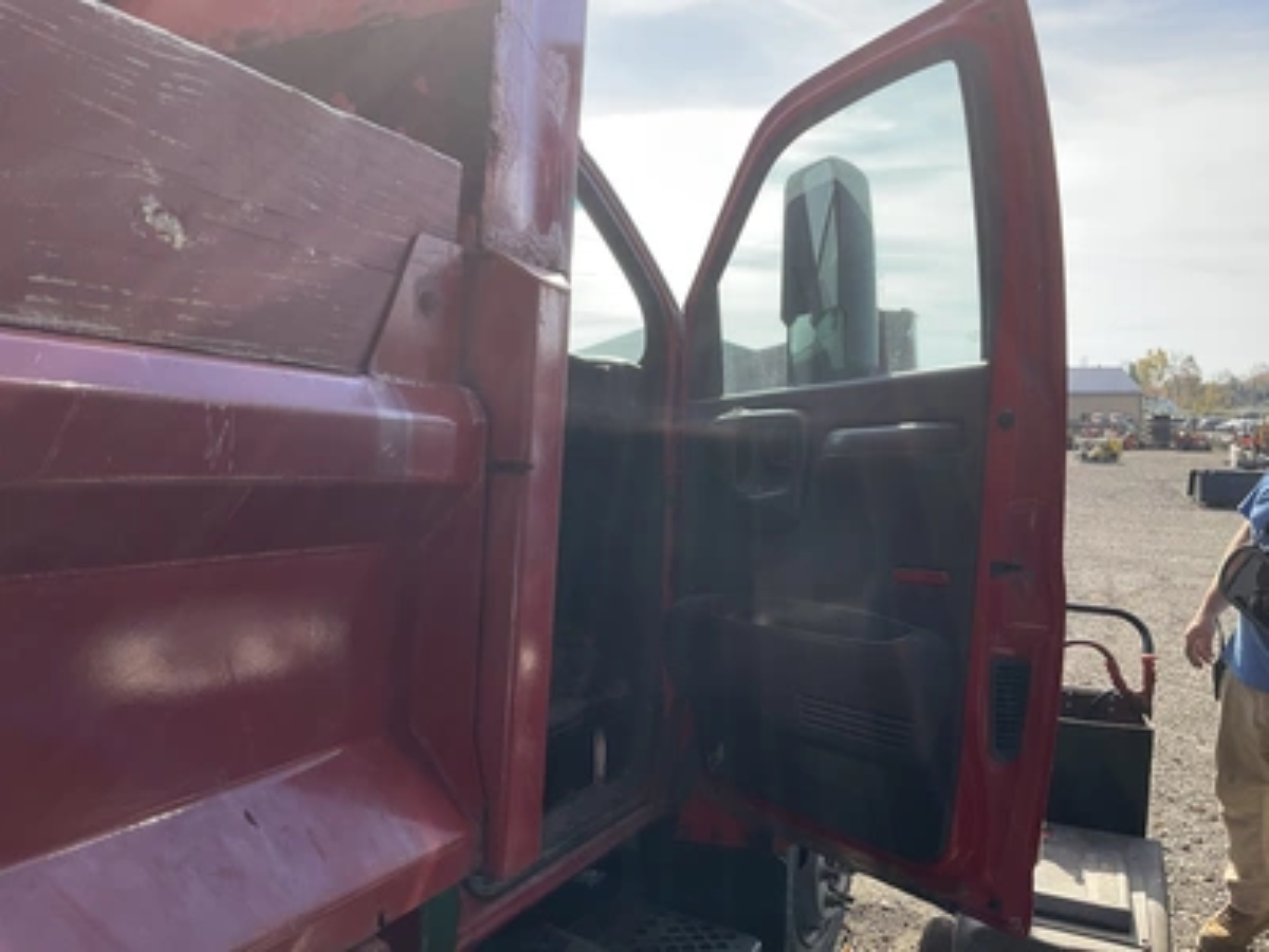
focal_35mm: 29
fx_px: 1063
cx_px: 634
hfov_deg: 61.7
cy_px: 476
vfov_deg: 48.2
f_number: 1.8
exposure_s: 1/739
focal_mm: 3
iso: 25
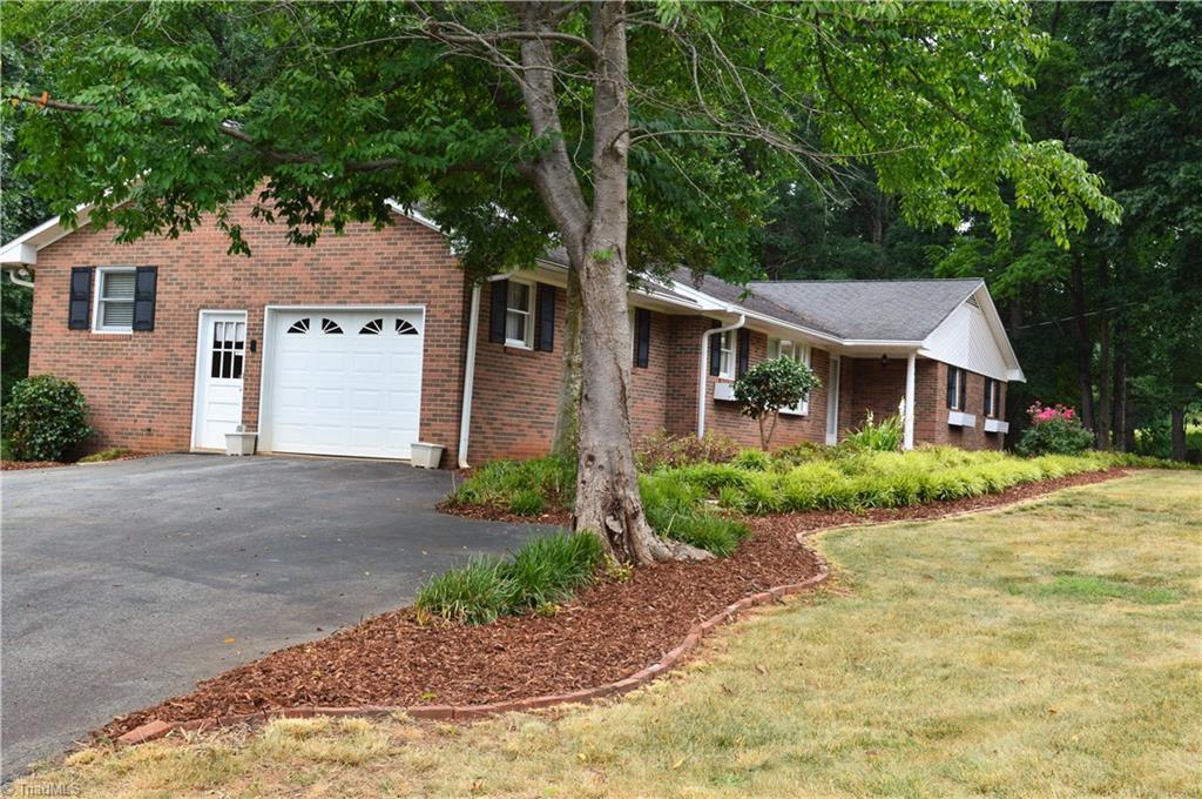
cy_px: 400
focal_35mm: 44
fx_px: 1451
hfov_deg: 45.0
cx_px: 601
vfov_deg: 30.8
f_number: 10
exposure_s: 1/200
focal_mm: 29
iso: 400
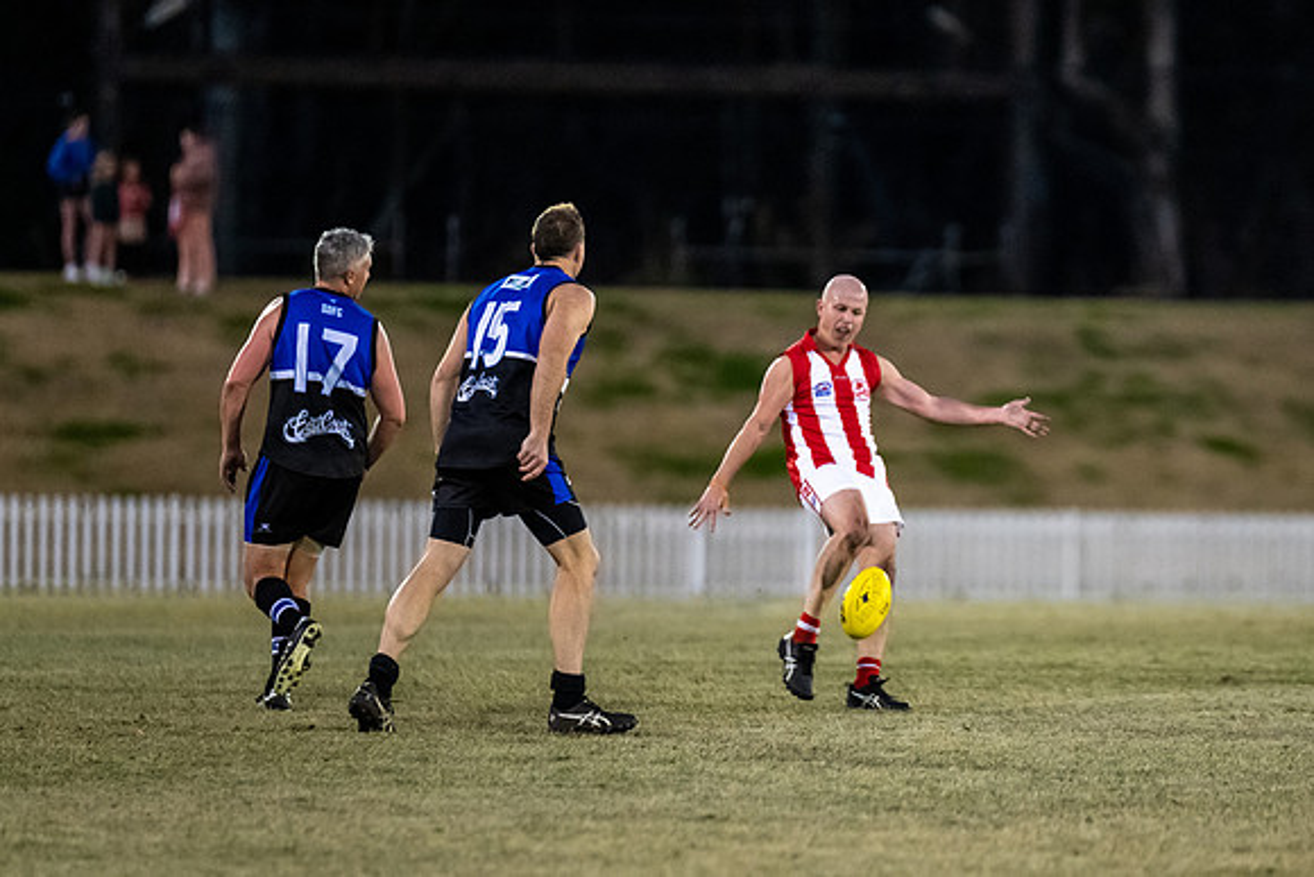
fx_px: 15824
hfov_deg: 4.8
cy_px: 466
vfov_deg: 3.2
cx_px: 879
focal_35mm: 433
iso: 6400
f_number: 2.8
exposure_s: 1/1250
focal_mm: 300
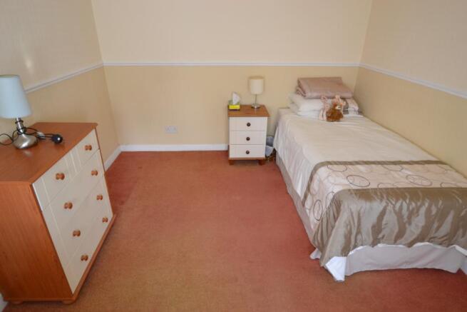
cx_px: 234
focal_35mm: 20
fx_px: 253
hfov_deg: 85.4
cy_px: 156
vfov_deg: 63.2
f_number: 3.8
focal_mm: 13
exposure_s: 1/60
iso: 720
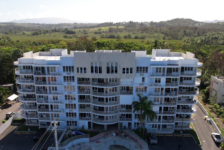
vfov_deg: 38.3
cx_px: 105
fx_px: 212
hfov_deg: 55.8
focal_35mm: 34
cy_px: 105
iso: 110
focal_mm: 8.38
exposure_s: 1/120
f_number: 2.8
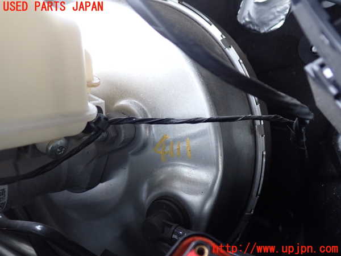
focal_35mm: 30
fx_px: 296
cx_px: 170
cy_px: 128
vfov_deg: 46.8
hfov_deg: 60.0
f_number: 2.3
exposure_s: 1/30
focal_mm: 5.4
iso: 320
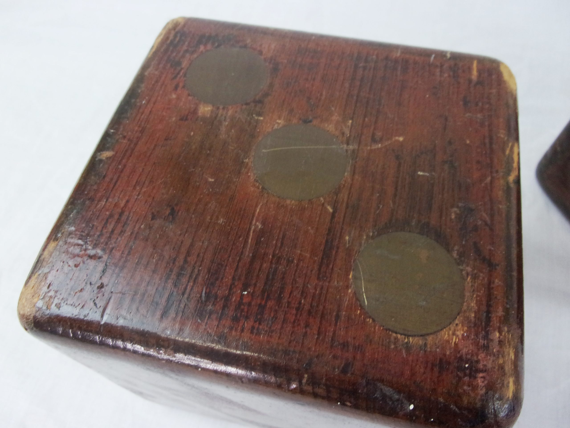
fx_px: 461
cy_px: 214
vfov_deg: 49.7
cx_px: 285
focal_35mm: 28
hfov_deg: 63.4
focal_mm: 5.1
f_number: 3.9
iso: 122
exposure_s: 1/34
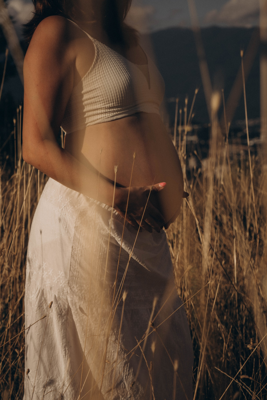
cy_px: 200
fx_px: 779
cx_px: 134
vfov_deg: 28.8
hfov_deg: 19.5
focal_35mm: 70
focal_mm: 70
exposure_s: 1/800
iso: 80
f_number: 6.3
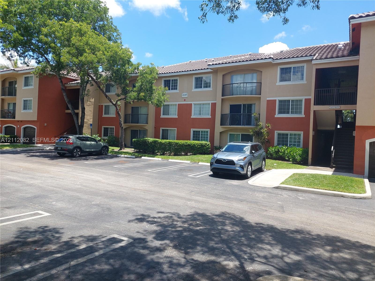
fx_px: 260
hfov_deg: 71.6
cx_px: 188
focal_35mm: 24
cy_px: 140
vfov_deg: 56.8
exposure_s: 1/858
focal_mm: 5.23
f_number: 1.8
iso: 40
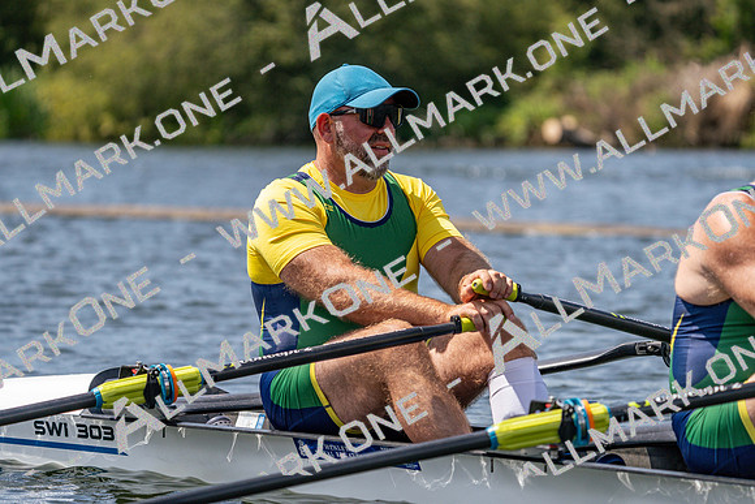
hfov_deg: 8.5
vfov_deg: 5.7
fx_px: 5055
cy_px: 252
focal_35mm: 241
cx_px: 378
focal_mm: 241
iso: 250
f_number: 5.6
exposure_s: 1/2000
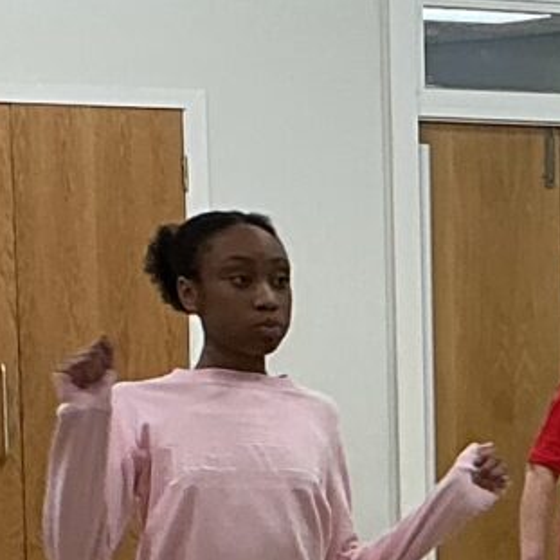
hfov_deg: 8.0
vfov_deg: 8.1
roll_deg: -0.1
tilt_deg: -8.7
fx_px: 3862
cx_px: 1043
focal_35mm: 211
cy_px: 821
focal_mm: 3
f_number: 1.8
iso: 50
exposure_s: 1/50
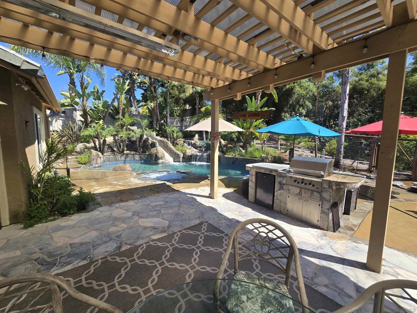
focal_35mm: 13
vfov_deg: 89.9
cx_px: 208
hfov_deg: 106.2
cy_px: 156
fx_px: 157
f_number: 2.2
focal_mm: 2.2
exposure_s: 1/1170
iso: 50
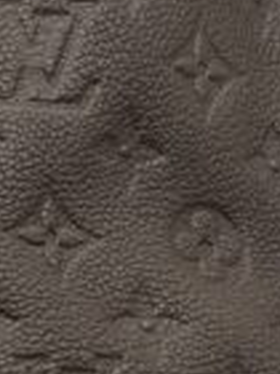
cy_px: 513
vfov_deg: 10.2
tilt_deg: -26.3
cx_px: -301
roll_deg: +1.3
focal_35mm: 190
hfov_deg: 7.5
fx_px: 2049
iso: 32
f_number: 1.5
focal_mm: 5.7
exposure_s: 1/143
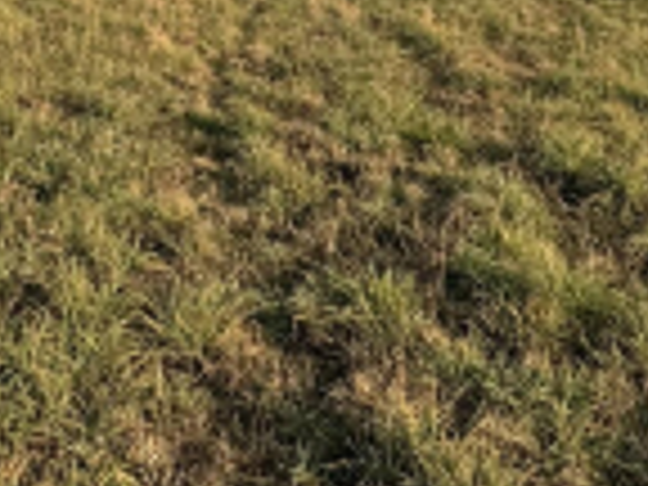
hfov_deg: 29.8
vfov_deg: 18.8
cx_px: 277
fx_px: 1217
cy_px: -320
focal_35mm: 65
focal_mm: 2.22
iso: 50
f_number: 2.2
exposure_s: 1/1449
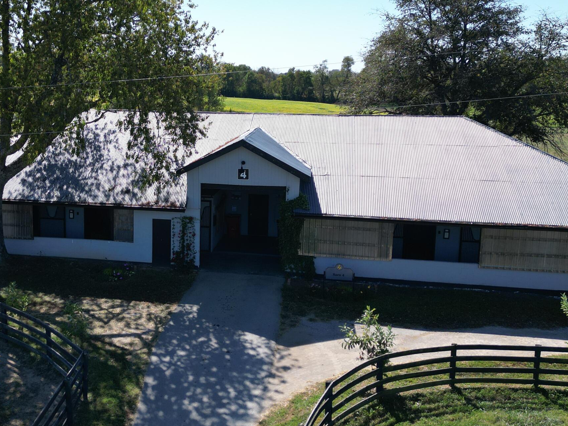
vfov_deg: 34.3
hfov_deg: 44.2
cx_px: 197
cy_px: 197
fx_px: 689
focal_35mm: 42
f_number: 1.7
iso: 110
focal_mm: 6.72
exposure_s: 1/2000
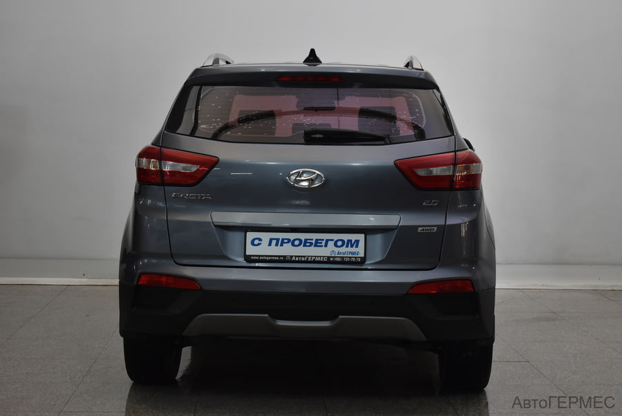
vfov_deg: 19.8
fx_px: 1193
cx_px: 311
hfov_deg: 29.2
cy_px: 208
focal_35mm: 69
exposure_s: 1/100
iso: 800
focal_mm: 46
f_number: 5.3
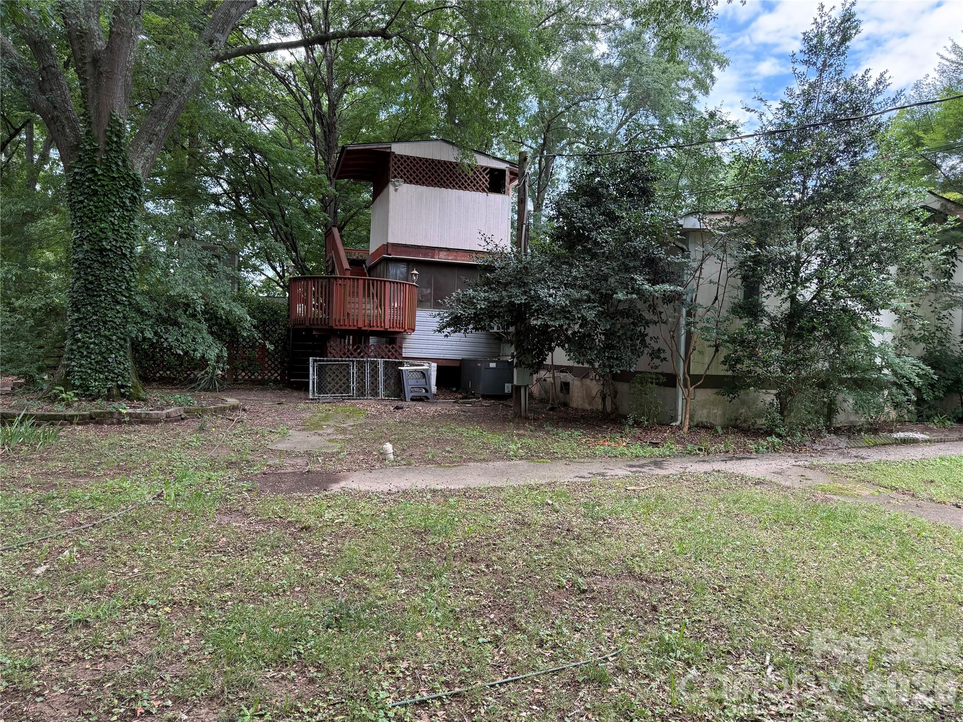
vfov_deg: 56.8
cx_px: 482
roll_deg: -2.4
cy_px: 361
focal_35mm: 24
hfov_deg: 71.6
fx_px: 668
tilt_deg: -0.8
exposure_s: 1/391
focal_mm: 6.76
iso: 100
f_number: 1.78
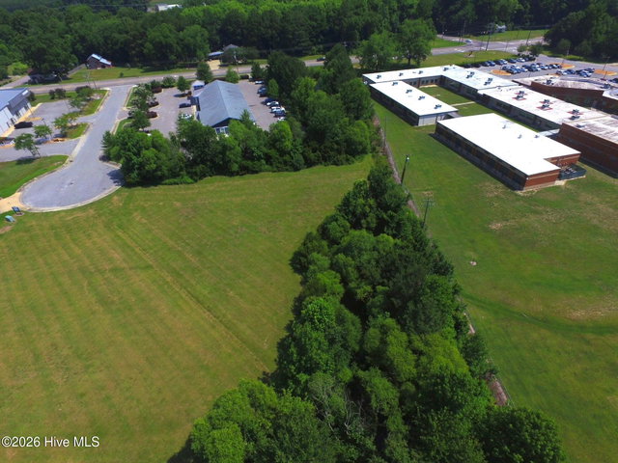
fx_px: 357
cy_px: 232
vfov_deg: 66.0
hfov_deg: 81.7
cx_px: 309
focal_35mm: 20
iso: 100
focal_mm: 3.61
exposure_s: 1/3289
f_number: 2.8
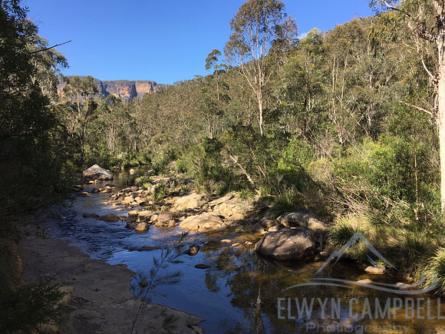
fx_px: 373
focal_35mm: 29
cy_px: 167
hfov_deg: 61.7
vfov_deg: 48.2
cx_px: 222
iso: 32
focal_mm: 4.15
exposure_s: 1/920
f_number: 2.2
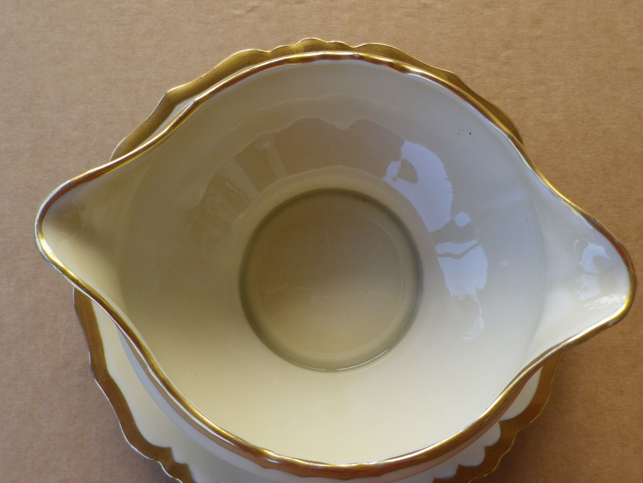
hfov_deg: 58.3
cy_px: 292
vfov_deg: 45.2
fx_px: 576
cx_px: 332
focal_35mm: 31
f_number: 3.5
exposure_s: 1/125
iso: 80
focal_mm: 4.5
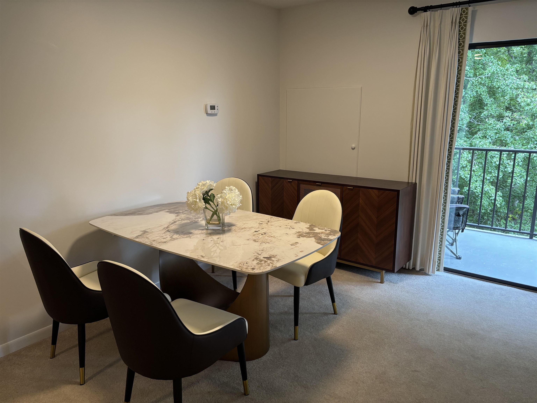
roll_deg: +0.6
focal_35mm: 26
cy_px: 202
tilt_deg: -13.4
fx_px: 403
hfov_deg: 67.3
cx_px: 268
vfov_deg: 53.1
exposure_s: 1/60
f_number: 1.6
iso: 100
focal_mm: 5.96
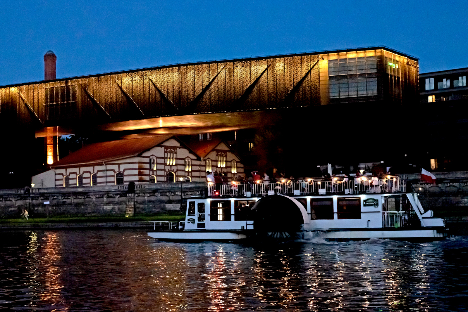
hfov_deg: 39.6
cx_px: 234
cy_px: 156
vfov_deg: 27.0
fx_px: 650
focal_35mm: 50
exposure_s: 1/200
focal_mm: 50
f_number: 4.5
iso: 6400
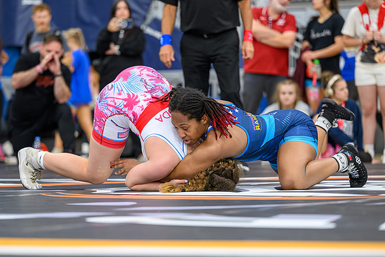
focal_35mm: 159
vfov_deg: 8.6
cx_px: 163
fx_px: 1700
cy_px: 138
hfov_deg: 12.9
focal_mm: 130
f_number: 2.8
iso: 3200
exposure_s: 1/800
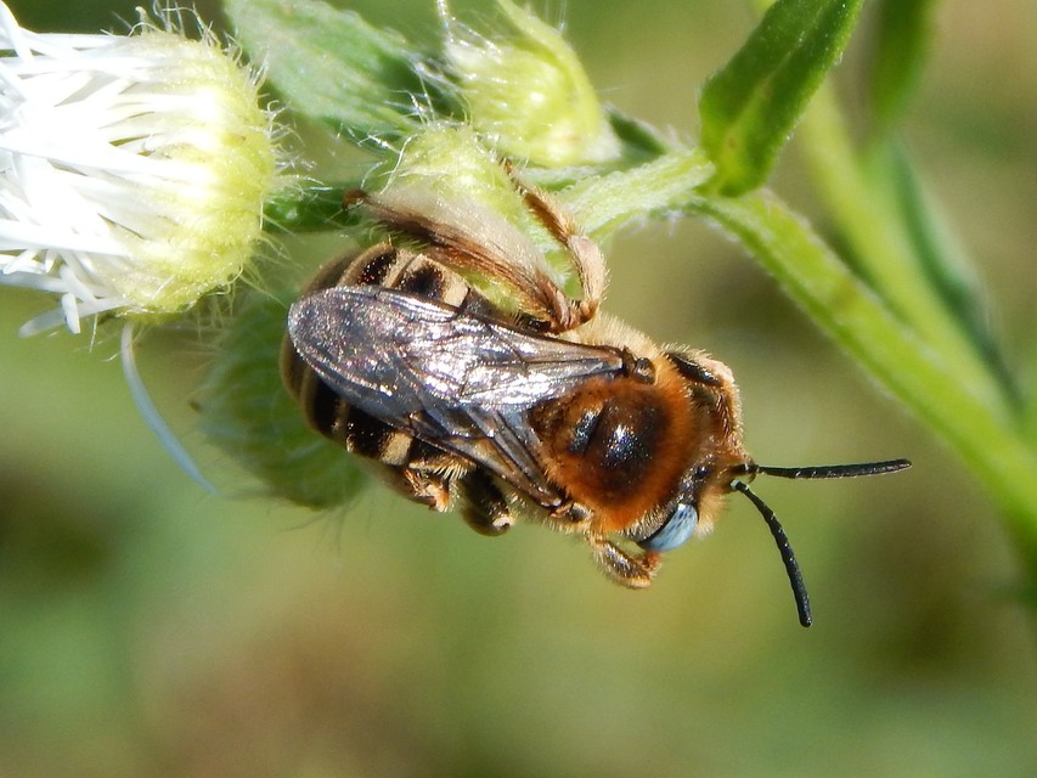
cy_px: 389
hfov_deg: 12.3
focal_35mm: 160
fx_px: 4794
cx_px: 518
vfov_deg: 9.3
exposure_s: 1/640
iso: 125
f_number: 5.1
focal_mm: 28.7
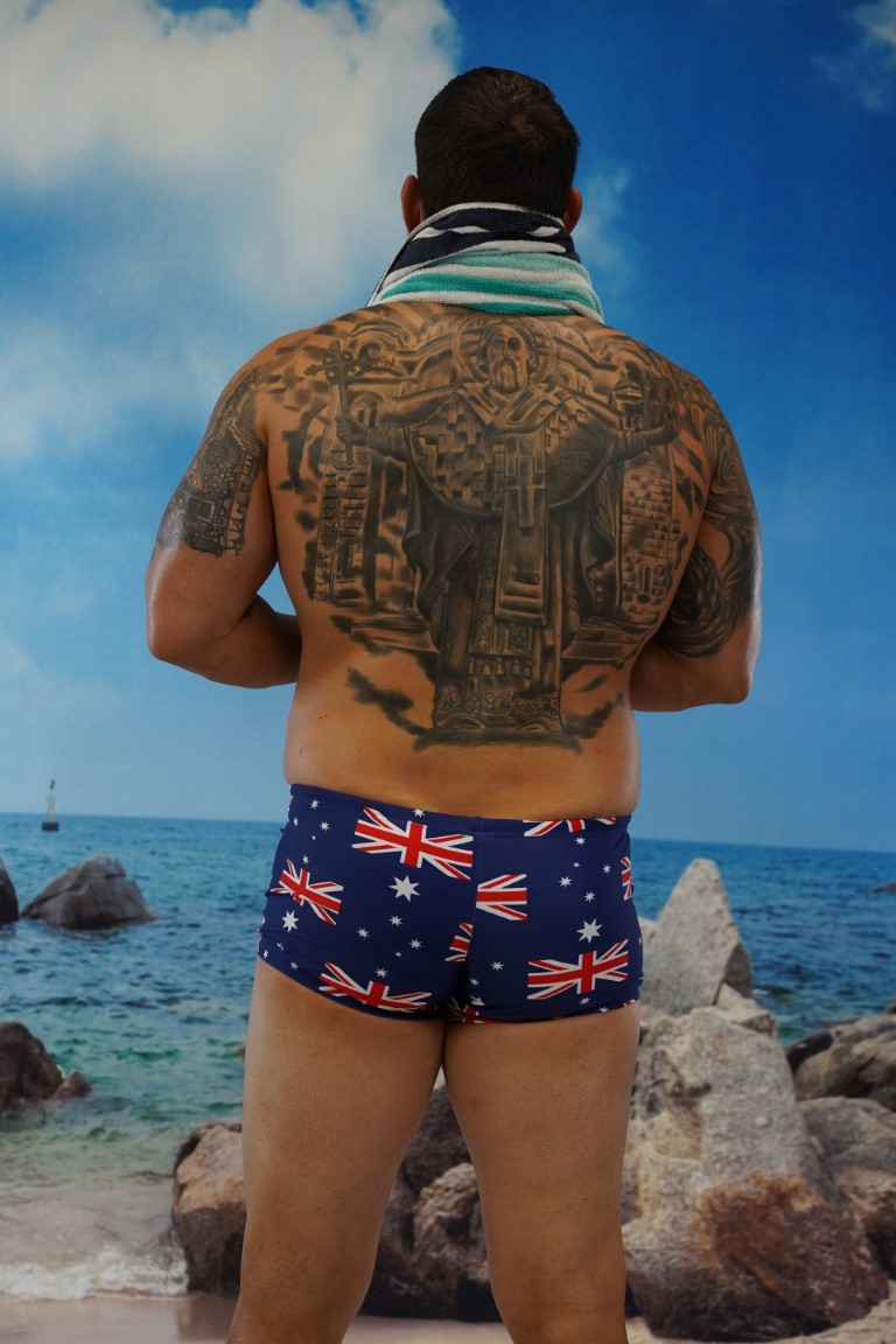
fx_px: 2091
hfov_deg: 24.2
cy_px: 672
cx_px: 448
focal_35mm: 56
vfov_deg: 35.6
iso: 800
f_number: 5
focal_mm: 56
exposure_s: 1/125
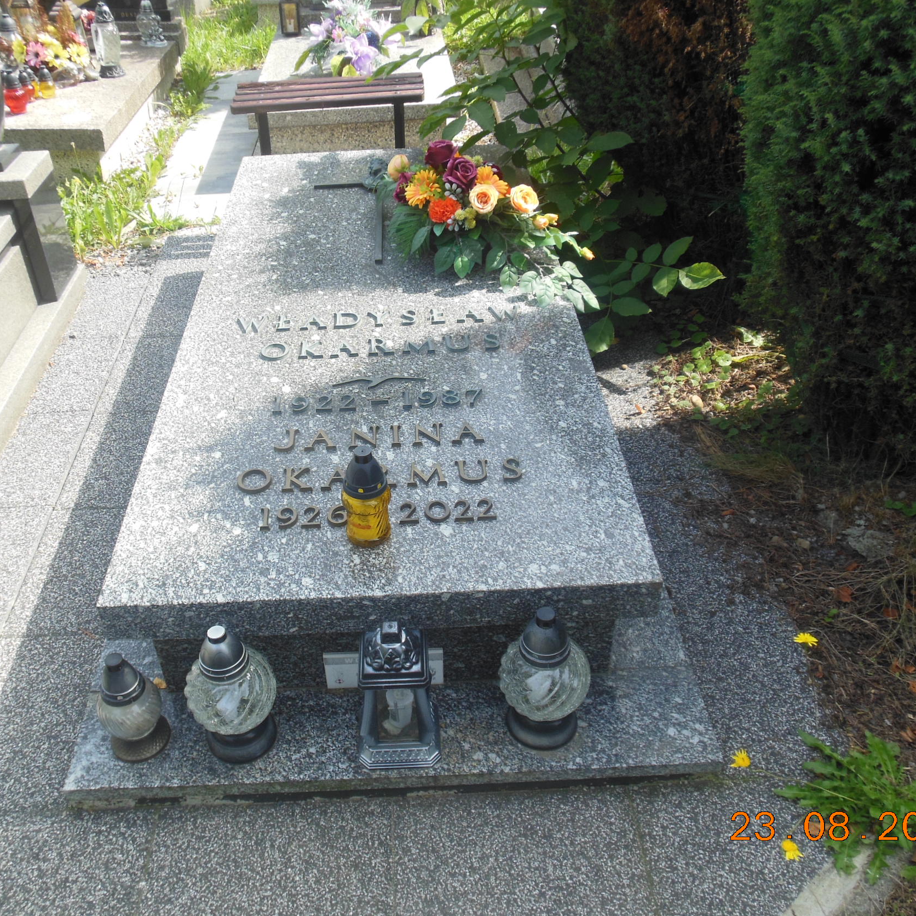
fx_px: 898
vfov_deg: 54.0
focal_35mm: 30
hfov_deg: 53.9
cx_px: 401
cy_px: 452
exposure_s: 1/400
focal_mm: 4.5
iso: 125
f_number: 3.2
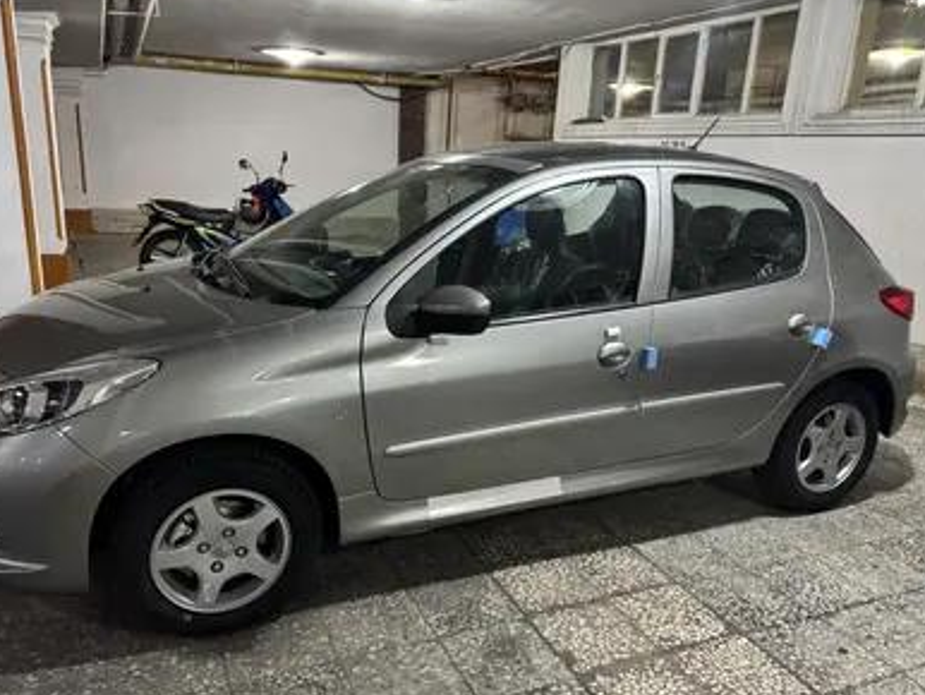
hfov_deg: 63.4
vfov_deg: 49.7
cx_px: 446
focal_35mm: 28
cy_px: 383
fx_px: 749
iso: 1000
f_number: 1.78
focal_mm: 6.76
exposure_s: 1/40
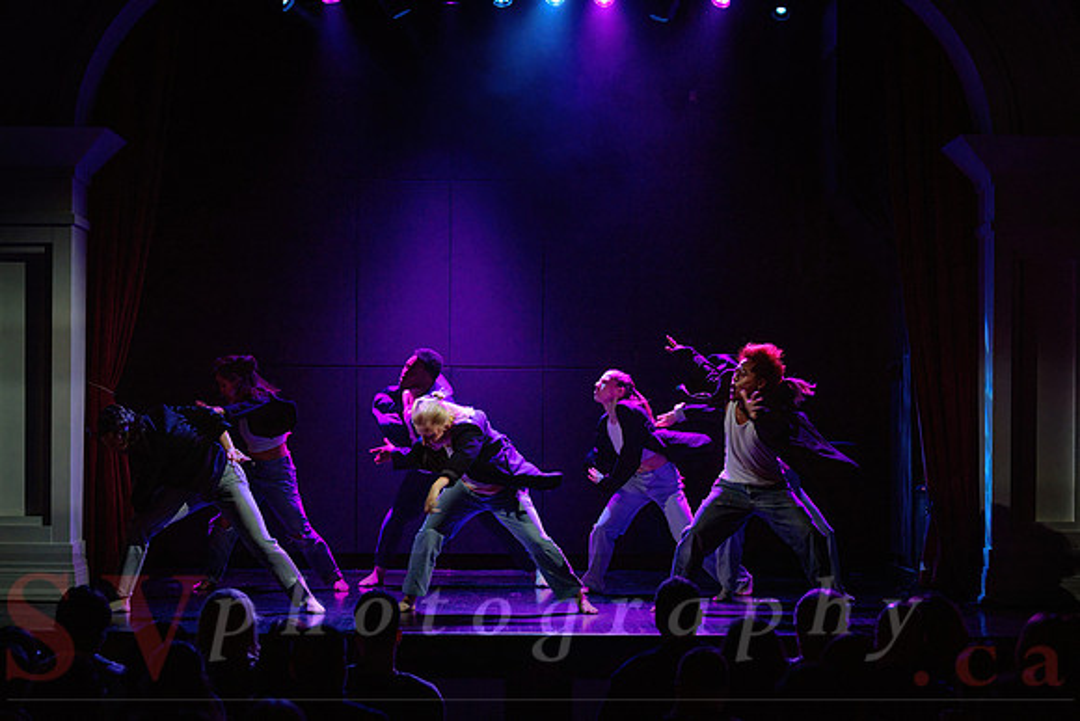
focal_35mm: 95
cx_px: 609
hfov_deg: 21.5
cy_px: 407
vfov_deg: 14.5
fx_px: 2836
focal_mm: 82
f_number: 2.8
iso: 1600
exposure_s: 1/250
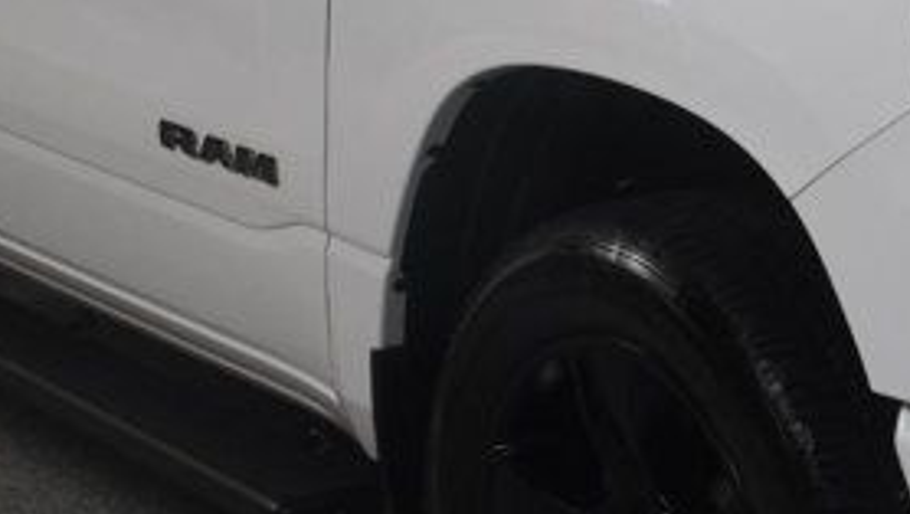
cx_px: 848
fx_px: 3164
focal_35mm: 131
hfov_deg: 16.1
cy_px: 10
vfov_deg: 9.2
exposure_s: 1/160
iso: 100
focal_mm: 23
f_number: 13
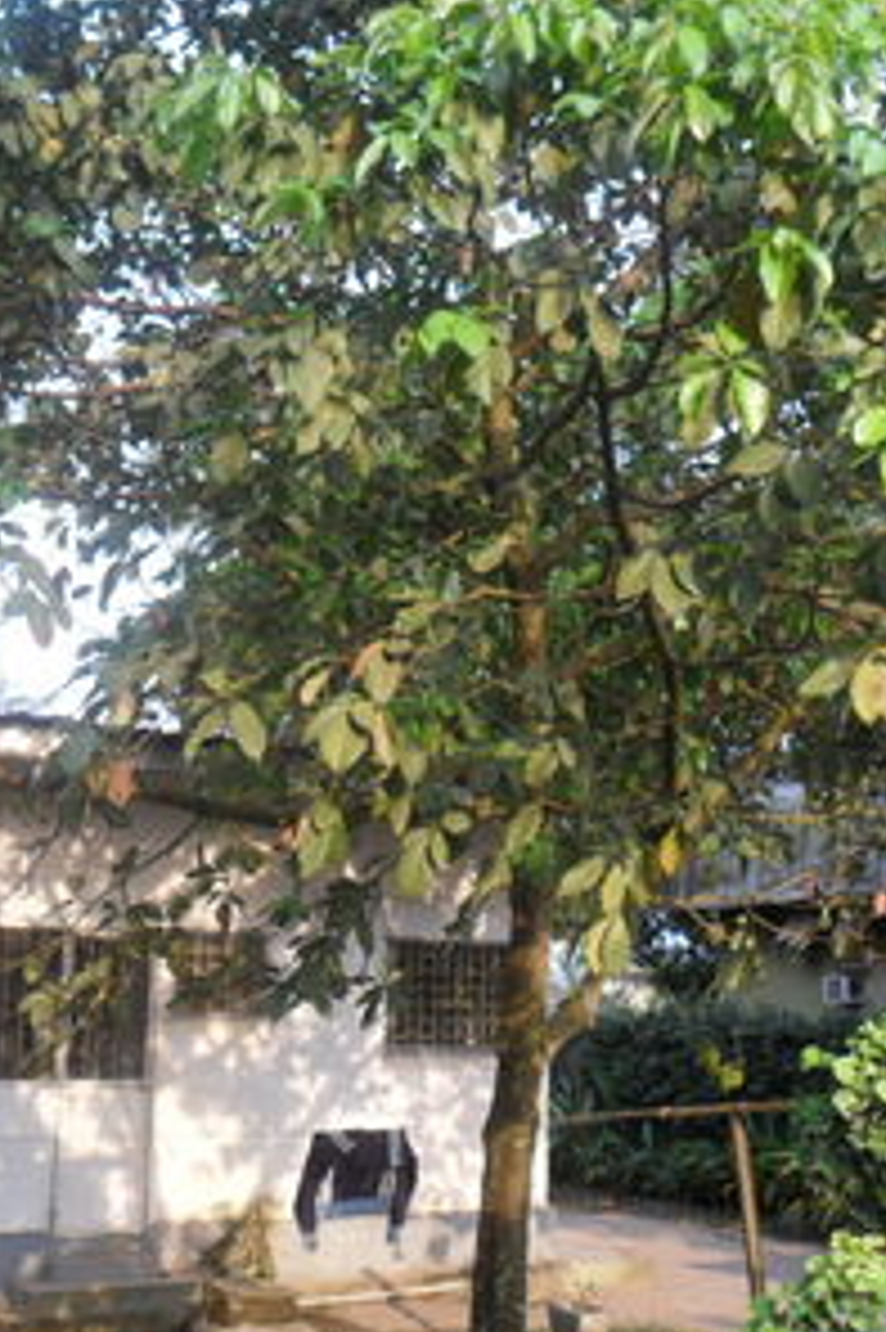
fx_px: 1922
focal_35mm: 52
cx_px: 639
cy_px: 670
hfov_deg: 25.7
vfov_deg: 38.2
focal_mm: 6.6
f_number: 4
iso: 100
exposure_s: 1/60
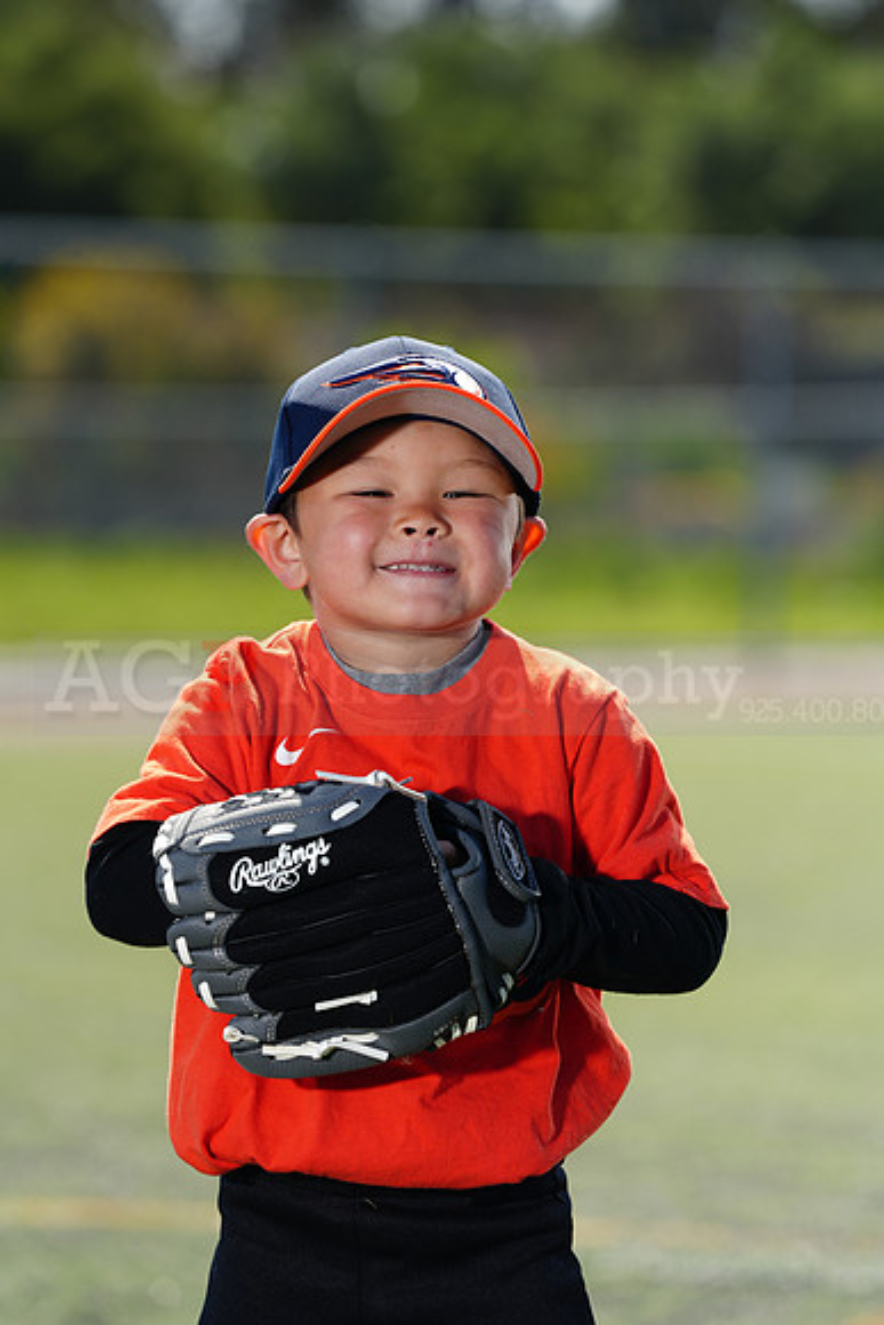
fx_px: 7362
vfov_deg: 10.3
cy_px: 662
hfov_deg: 6.9
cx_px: 442
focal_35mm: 200
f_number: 5
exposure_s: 1/250
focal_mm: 200
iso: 50
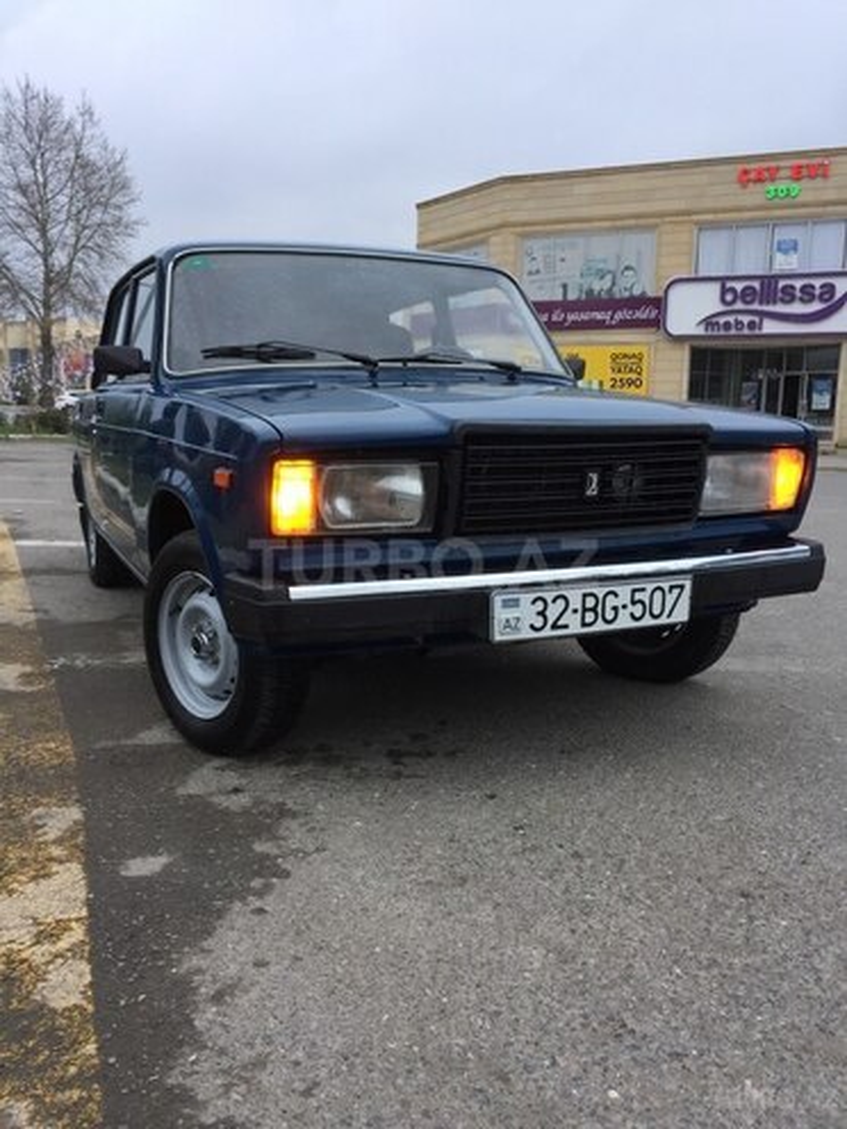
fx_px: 946
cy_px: 564
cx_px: 424
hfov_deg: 48.2
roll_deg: -0.5
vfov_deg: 61.7
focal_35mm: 29
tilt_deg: -6.9
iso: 50
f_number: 2.2
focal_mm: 4.15
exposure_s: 1/100
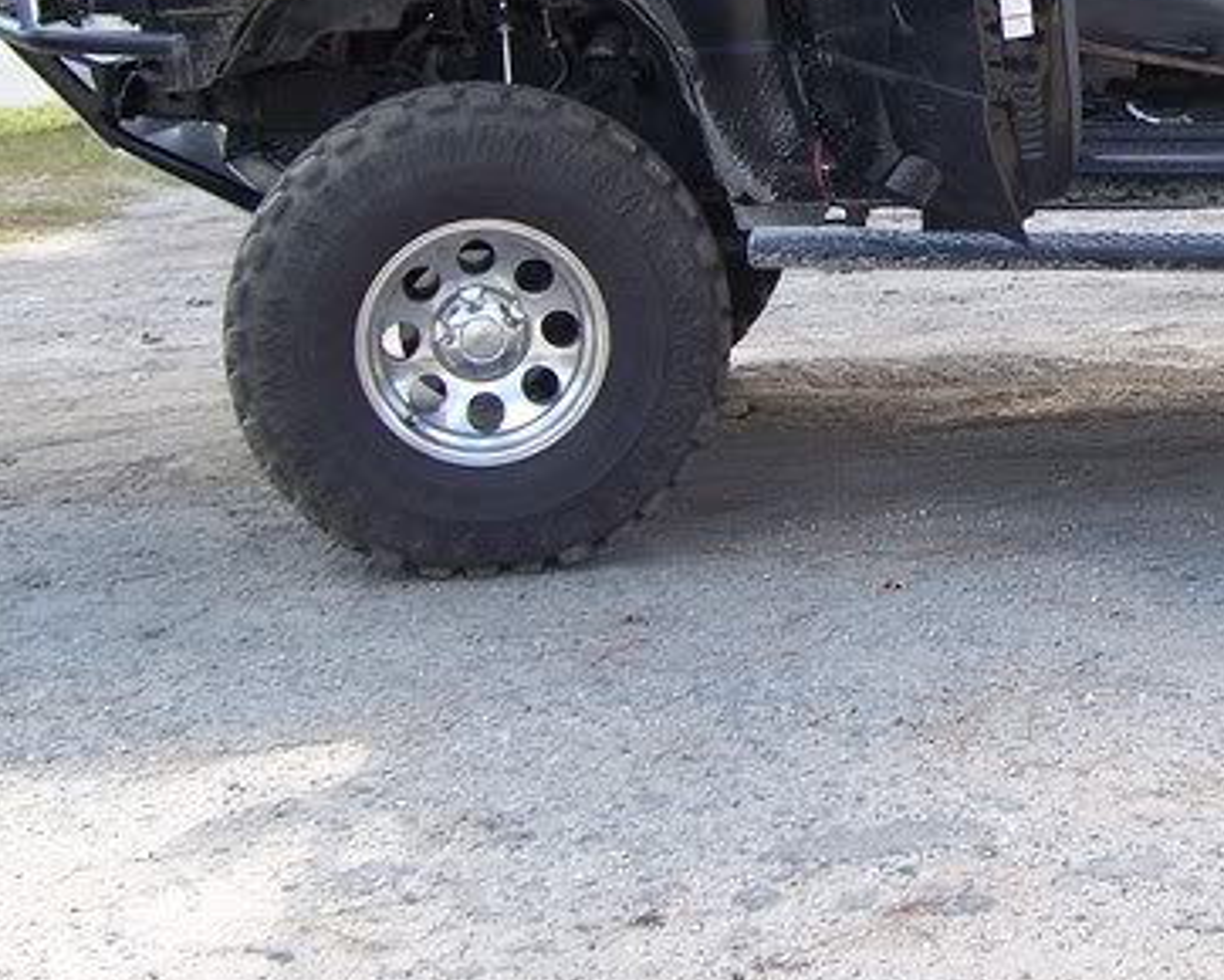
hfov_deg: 22.2
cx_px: 1292
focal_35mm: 82
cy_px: 42
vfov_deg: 18.3
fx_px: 2972
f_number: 2.8
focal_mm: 6.3
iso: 80
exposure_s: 1/250
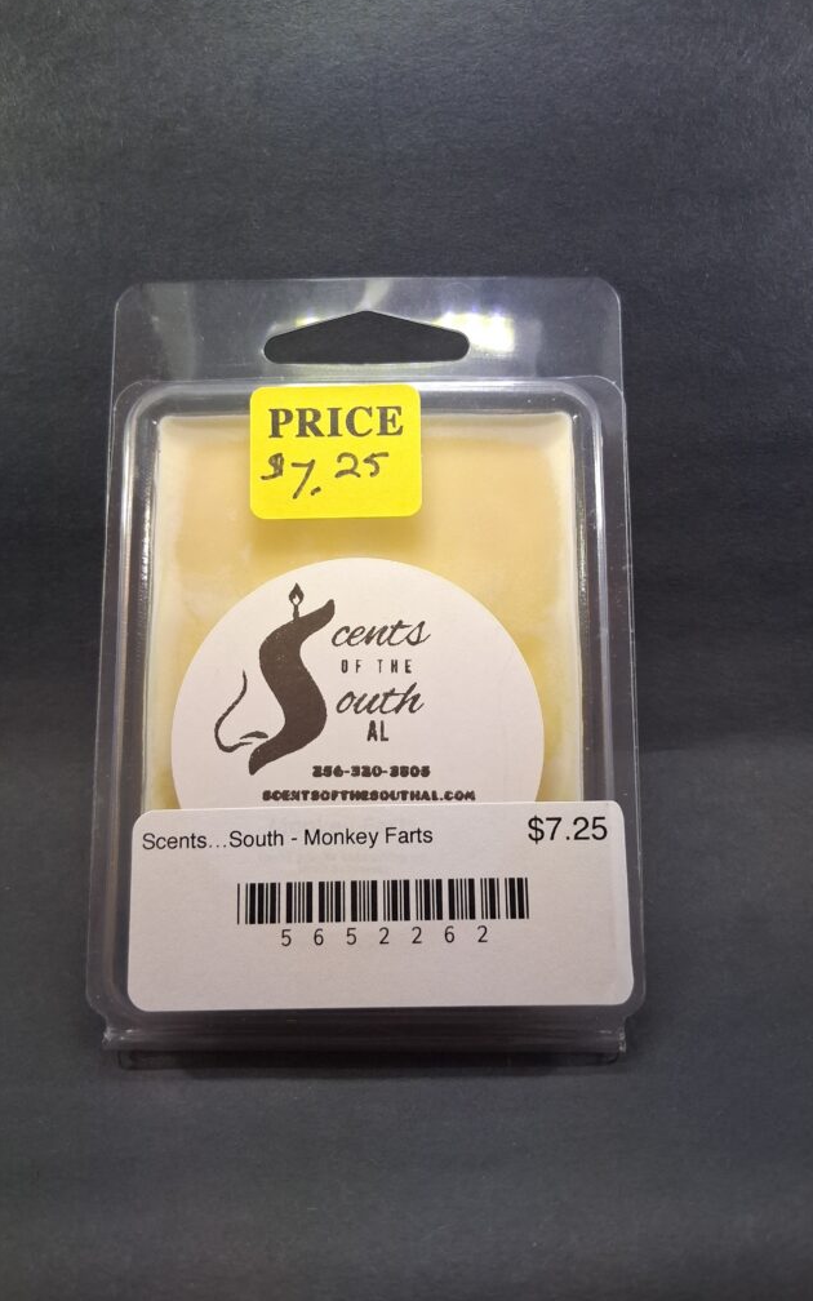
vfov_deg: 66.5
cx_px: 410
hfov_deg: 44.5
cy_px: 643
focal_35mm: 28
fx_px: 993
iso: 200
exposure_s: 1/120
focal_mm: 3.98
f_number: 1.8
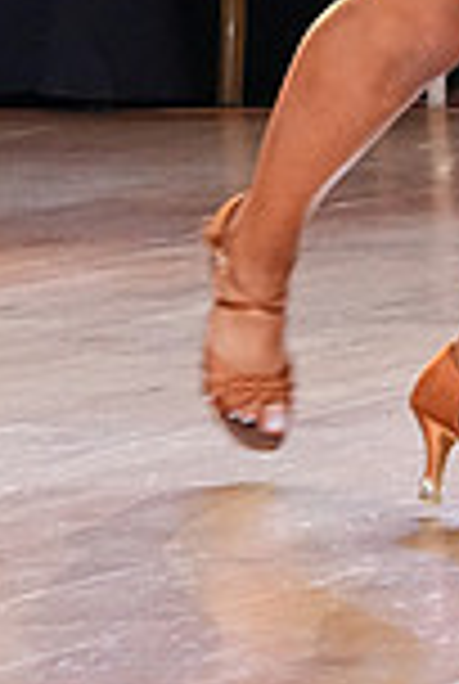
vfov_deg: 4.2
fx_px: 9347
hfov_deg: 2.8
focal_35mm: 491
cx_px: 569
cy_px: -382
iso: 5000
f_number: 6.3
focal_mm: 86
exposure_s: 1/200
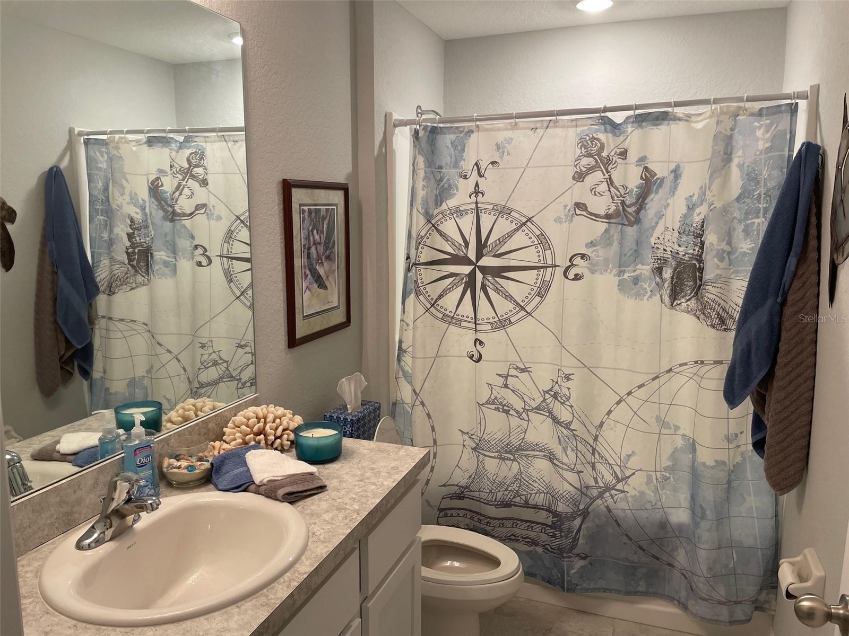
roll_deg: +0.9
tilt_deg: -9.6
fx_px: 638
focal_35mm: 26
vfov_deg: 53.1
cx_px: 424
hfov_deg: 67.3
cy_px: 318
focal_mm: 4.2
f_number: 1.6
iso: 80
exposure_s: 1/60
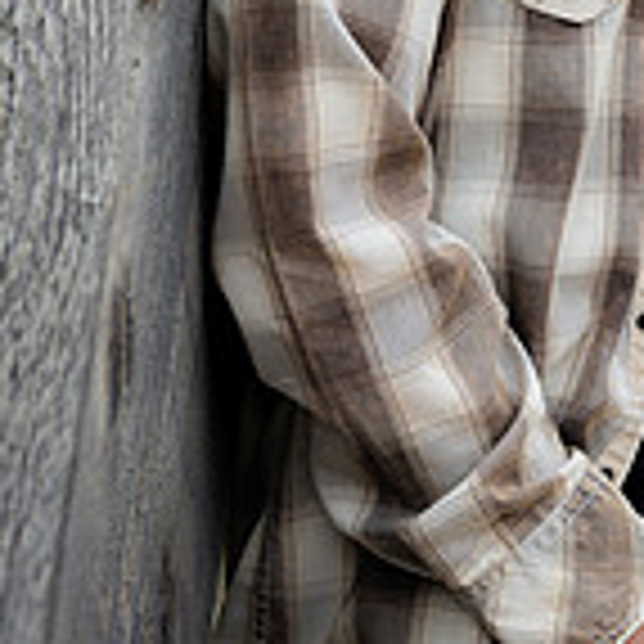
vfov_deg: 7.6
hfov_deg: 7.6
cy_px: -279
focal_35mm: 228
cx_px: 639
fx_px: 4799
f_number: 3.5
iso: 200
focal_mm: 85
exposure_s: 1/125
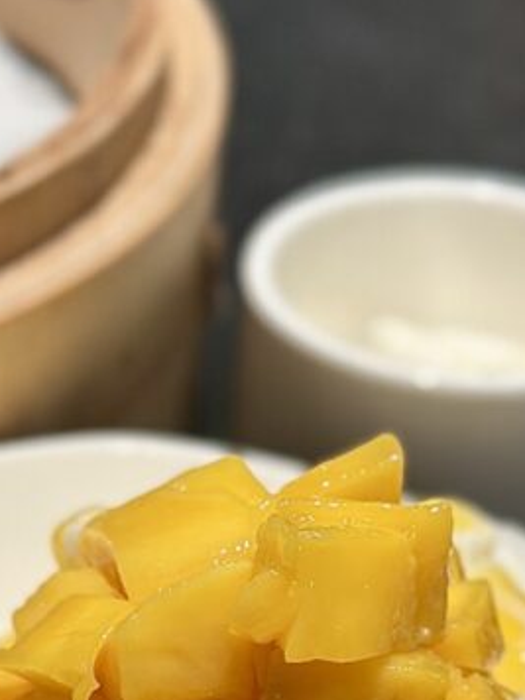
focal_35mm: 138
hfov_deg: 10.6
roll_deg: -1.5
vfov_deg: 14.0
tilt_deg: -37.5
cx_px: -94
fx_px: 2791
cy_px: 745
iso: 160
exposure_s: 1/60
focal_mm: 6.86
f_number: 1.78
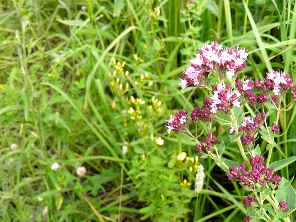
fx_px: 419
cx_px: 148
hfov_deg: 38.9
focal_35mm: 49
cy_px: 111
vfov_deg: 29.7
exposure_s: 1/60
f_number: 4.4
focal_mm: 8.9
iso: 50
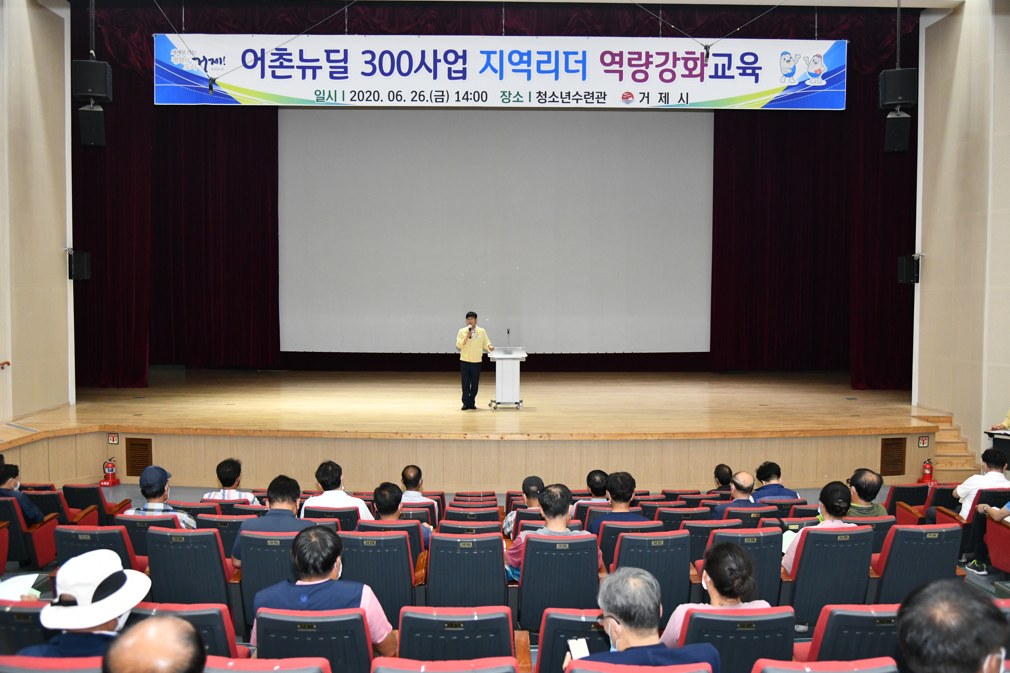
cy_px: 336
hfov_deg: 58.7
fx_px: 898
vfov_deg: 41.1
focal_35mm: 32
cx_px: 505
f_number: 4
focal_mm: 32
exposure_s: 1/250
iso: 2800
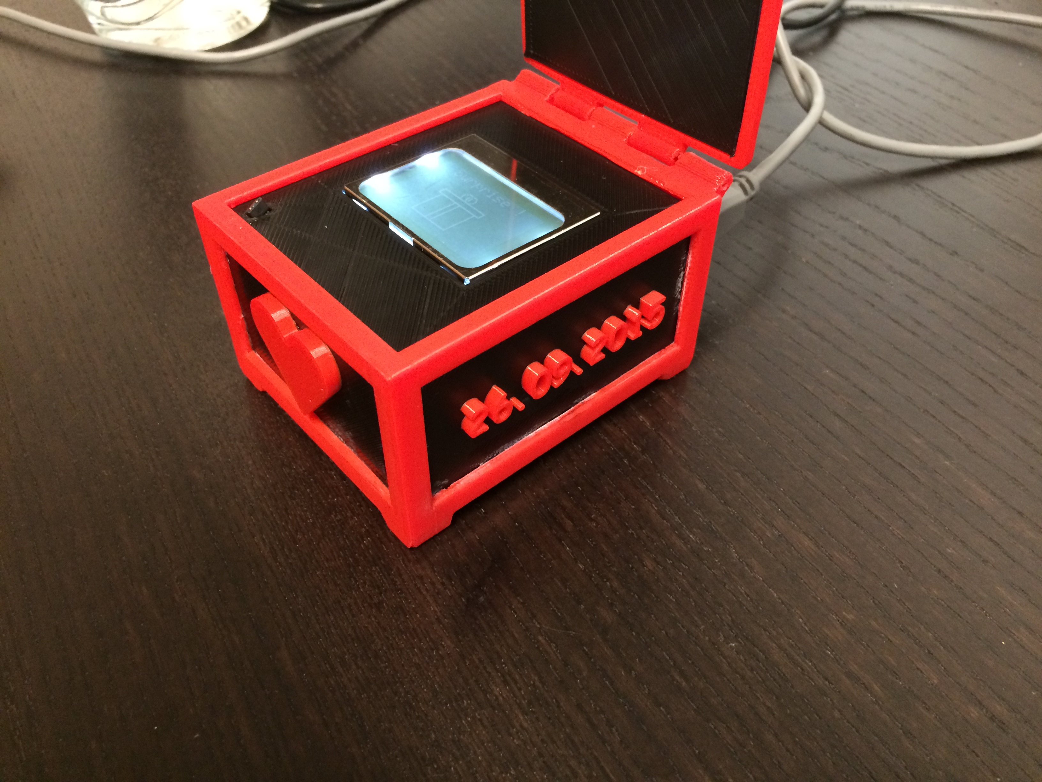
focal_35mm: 29
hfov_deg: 61.7
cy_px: 391
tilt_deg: -46.9
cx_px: 521
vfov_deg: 48.2
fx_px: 873
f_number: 2.2
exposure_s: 1/20
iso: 250
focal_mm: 4.15
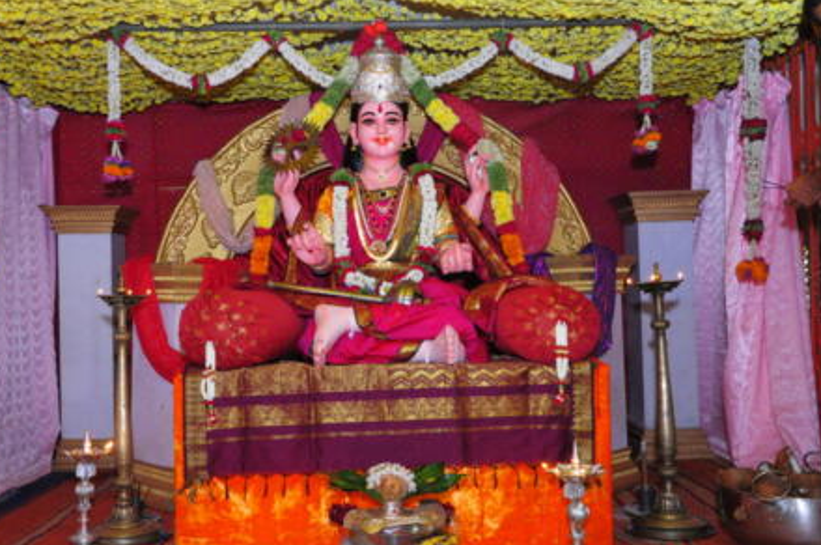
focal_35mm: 43
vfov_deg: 31.4
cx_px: 383
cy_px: 291
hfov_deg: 45.9
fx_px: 969
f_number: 5.6
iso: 1600
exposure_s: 1/50
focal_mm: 25
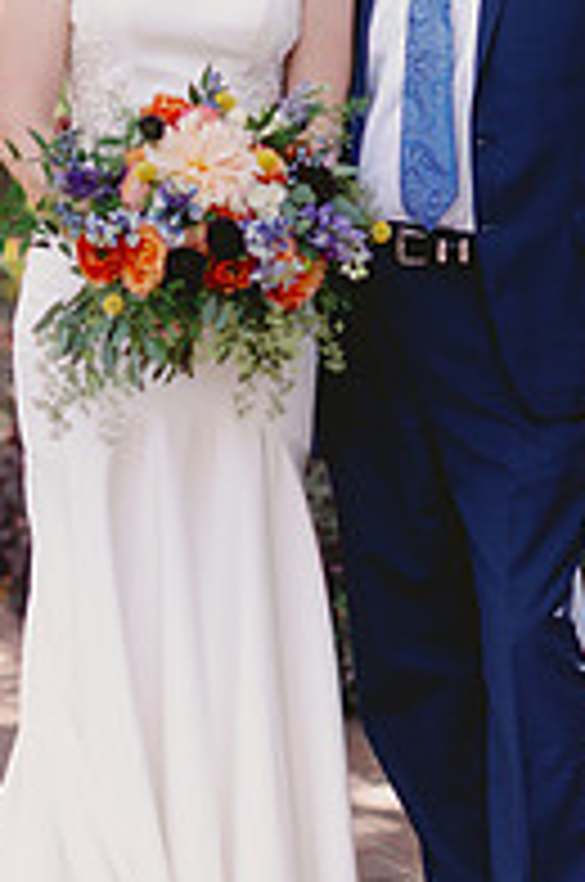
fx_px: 4770
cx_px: 281
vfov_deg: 10.6
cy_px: 288
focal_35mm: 195
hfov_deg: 7.0
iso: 50
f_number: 2
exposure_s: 1/320
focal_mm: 85
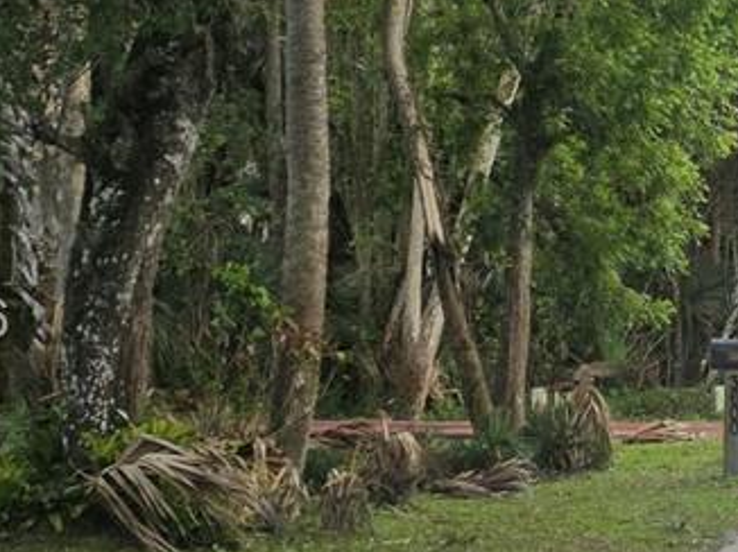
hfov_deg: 15.9
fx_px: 2407
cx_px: 1116
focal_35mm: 113
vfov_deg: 13.1
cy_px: 324
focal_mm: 6.3
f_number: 1.7
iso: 50
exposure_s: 1/180
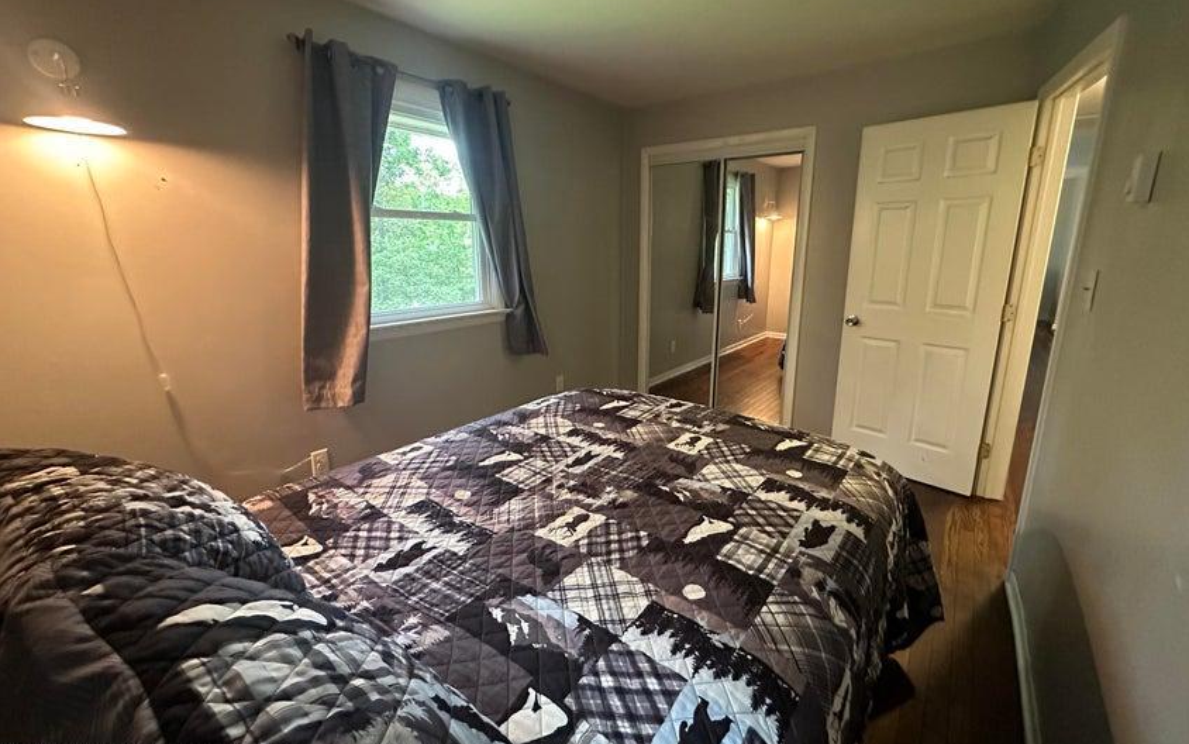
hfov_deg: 101.4
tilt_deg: -11.7
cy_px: 348
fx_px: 486
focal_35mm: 15
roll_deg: +0.3
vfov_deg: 74.7
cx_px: 599
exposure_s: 1/60
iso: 1000
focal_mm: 2.22
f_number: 2.2
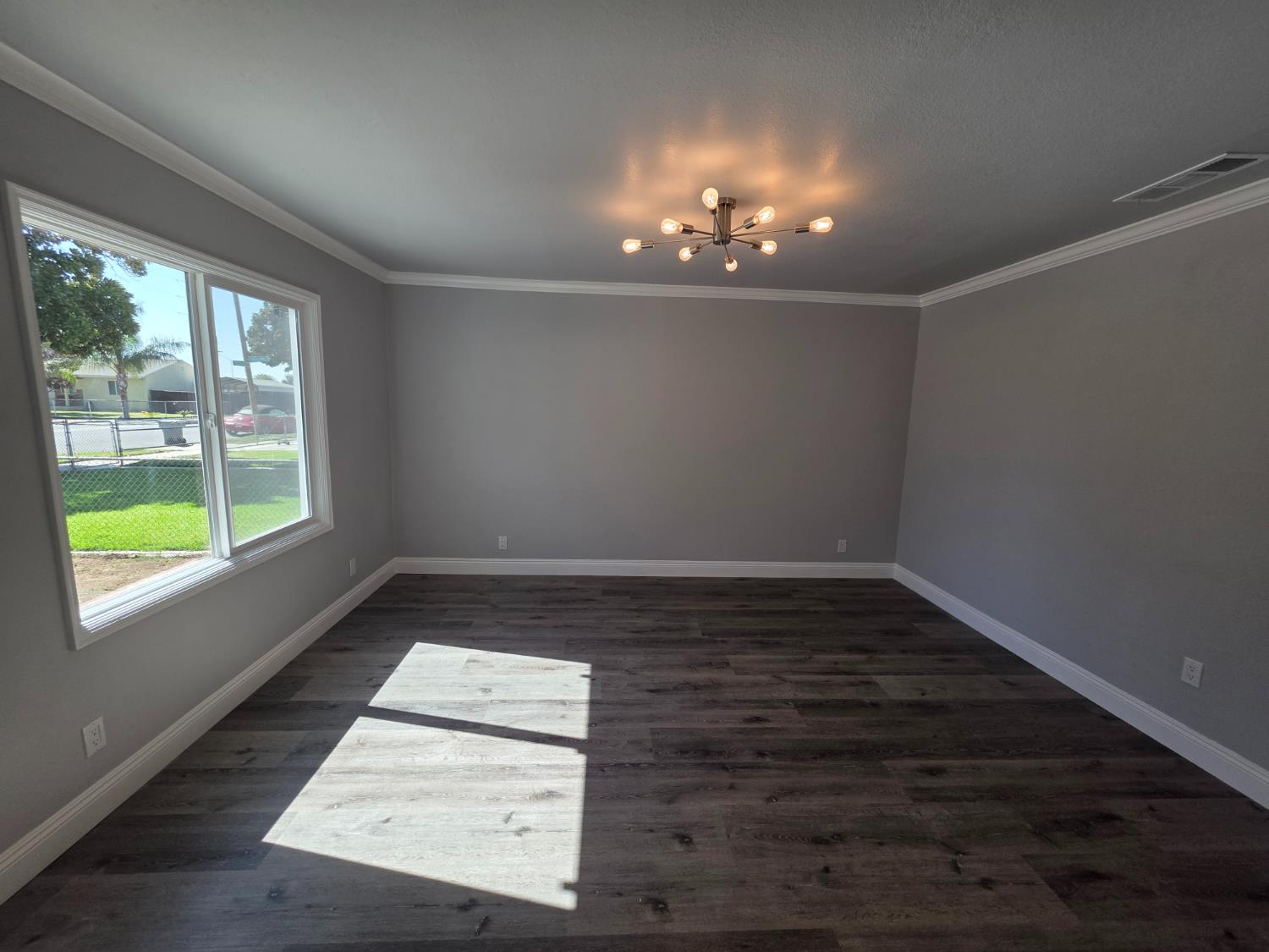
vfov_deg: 89.9
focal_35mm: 13
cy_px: 476
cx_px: 634
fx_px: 477
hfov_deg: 106.2
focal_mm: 2.2
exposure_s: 1/322
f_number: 1.9
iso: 40
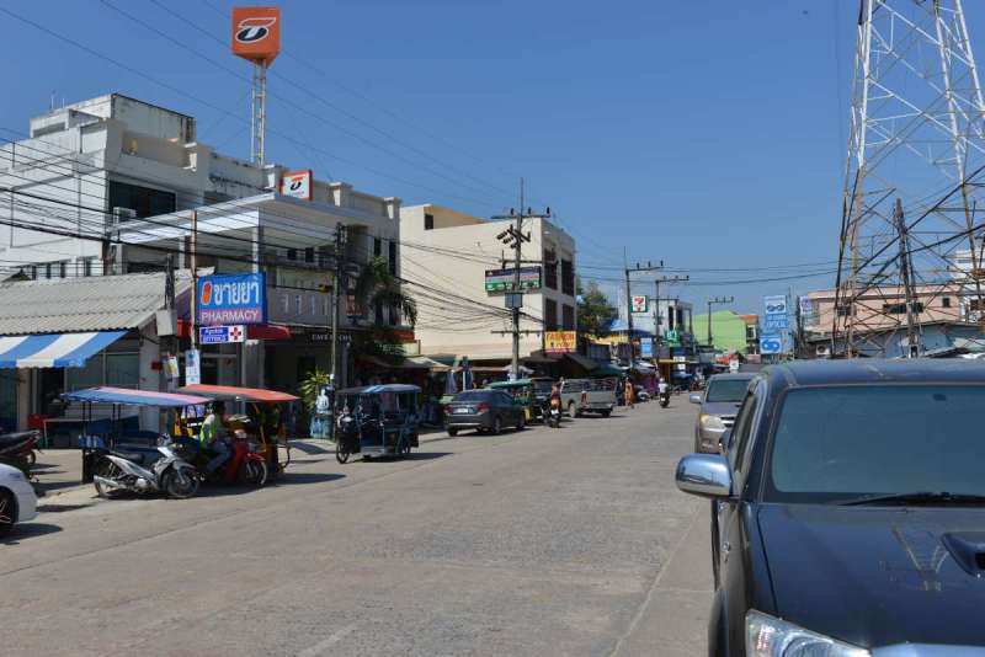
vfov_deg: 41.1
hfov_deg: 58.7
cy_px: 328
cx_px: 492
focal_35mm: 32
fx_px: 876
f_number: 7.1
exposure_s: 1/400
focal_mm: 32
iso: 180
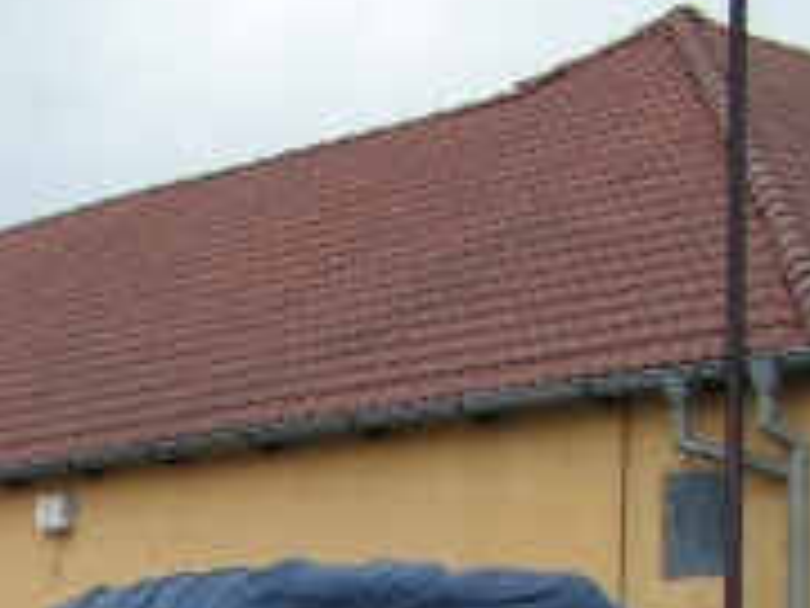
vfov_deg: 11.7
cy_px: 977
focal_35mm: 120
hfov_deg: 15.6
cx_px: -238
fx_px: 2808
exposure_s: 1/50
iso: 50
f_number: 4.8
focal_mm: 6
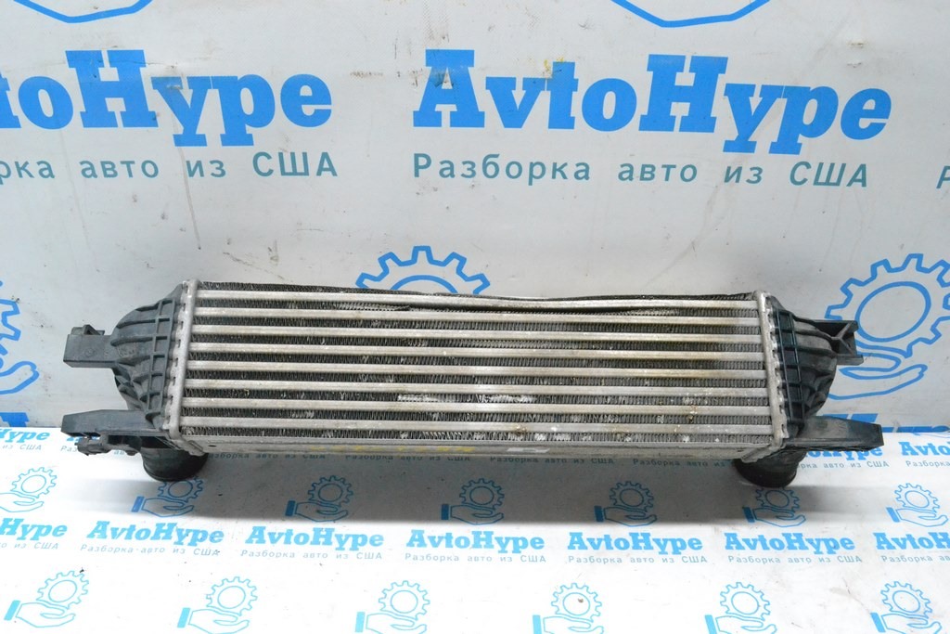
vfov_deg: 43.6
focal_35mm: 30
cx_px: 475
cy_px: 317
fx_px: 792
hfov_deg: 61.9
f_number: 9
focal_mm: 20
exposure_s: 1/160
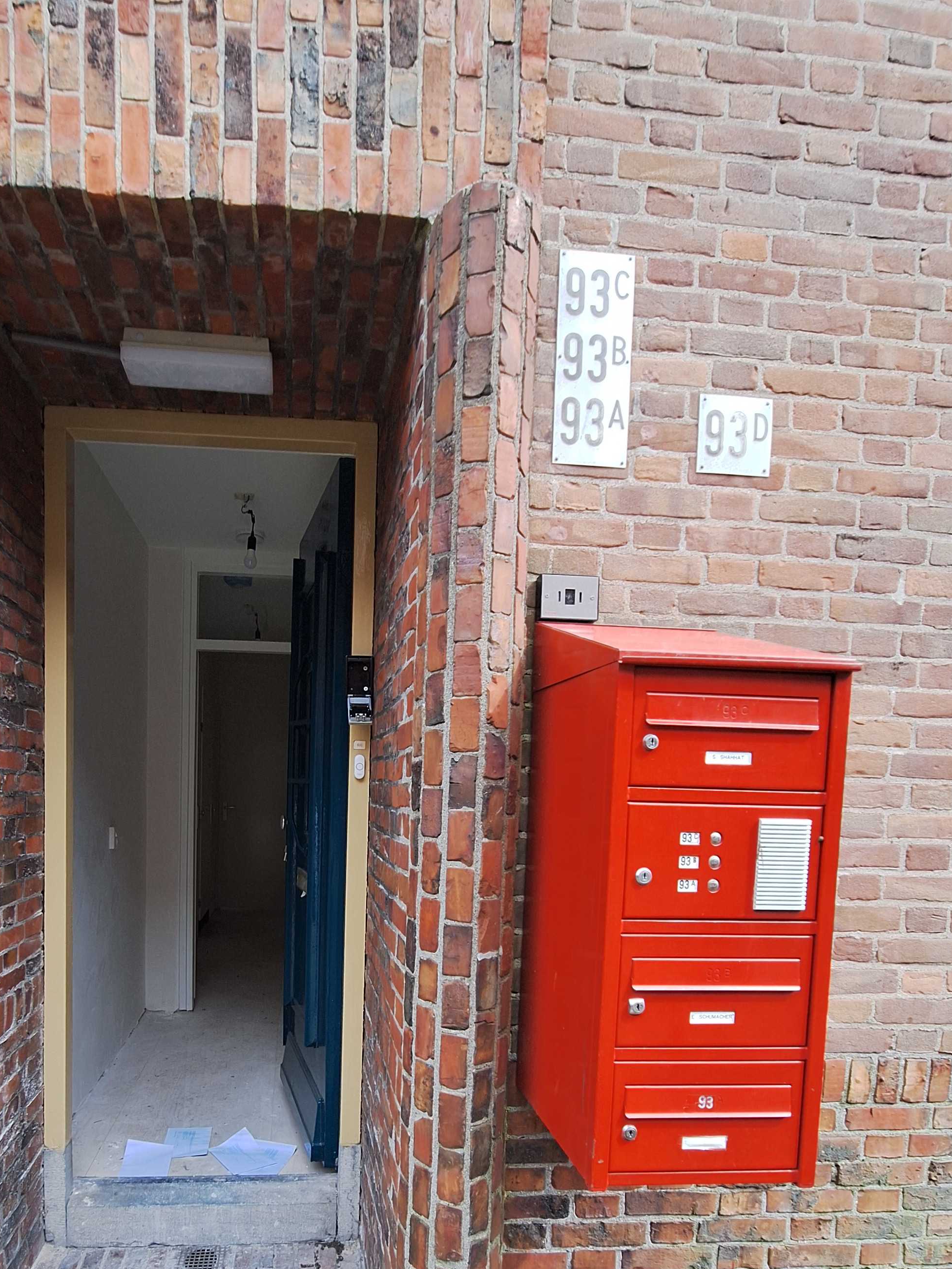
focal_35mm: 20
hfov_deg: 65.2
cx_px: 368
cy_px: 843
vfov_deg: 79.1
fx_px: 733
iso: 40
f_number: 2.2
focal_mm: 1.74
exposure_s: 1/201
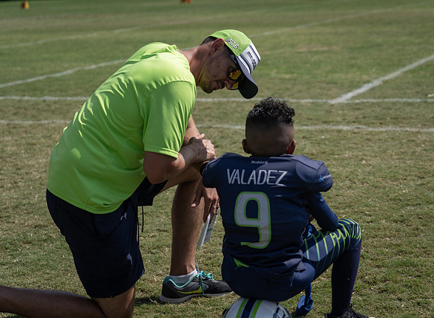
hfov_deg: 26.3
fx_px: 927
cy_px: 159
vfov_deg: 19.5
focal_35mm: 75
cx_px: 238
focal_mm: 70
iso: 160
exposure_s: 1/2000
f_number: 4
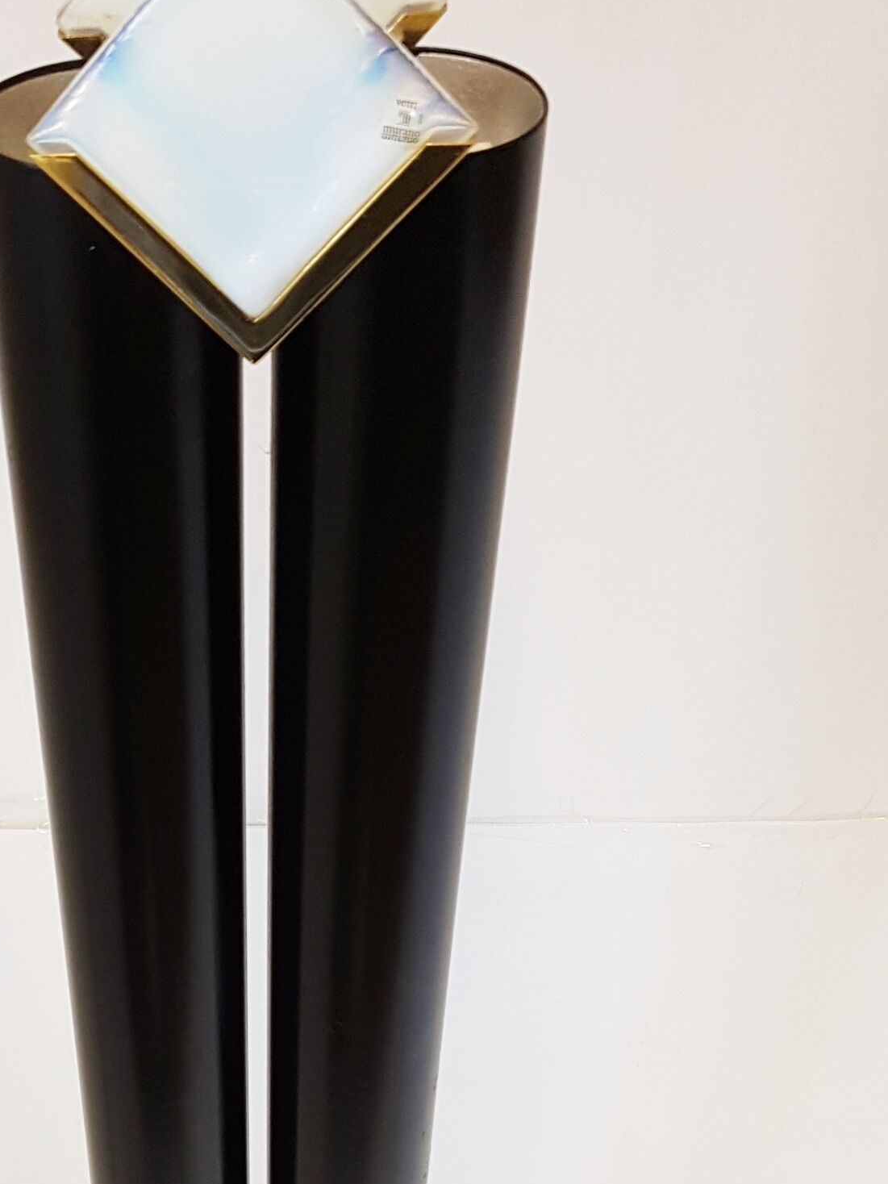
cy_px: 990
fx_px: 1744
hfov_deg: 28.2
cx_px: 239
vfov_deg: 35.9
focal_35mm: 51
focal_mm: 4.2
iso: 160
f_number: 1.7
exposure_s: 1/50
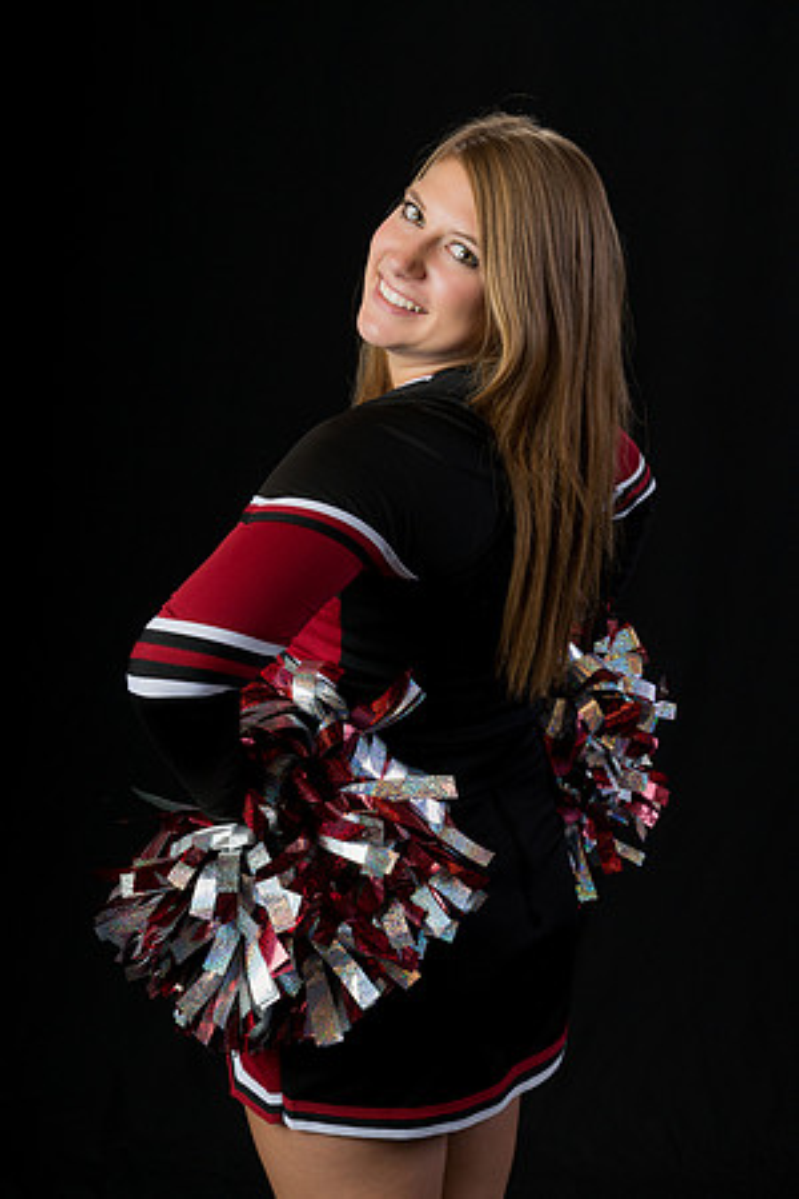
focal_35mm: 50
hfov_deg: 27.0
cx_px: 400
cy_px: 600
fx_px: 1664
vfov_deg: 39.6
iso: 100
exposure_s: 1/200
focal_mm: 50
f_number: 7.1
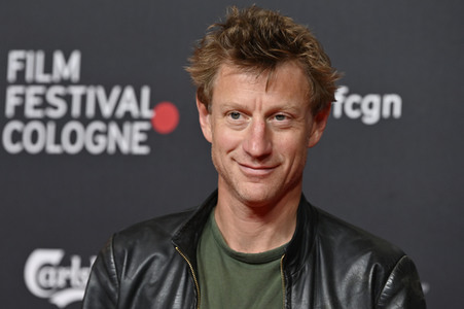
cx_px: 232
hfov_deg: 11.4
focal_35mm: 180
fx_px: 2318
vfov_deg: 7.6
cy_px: 154
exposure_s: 1/320
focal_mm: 180
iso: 1250
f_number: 5
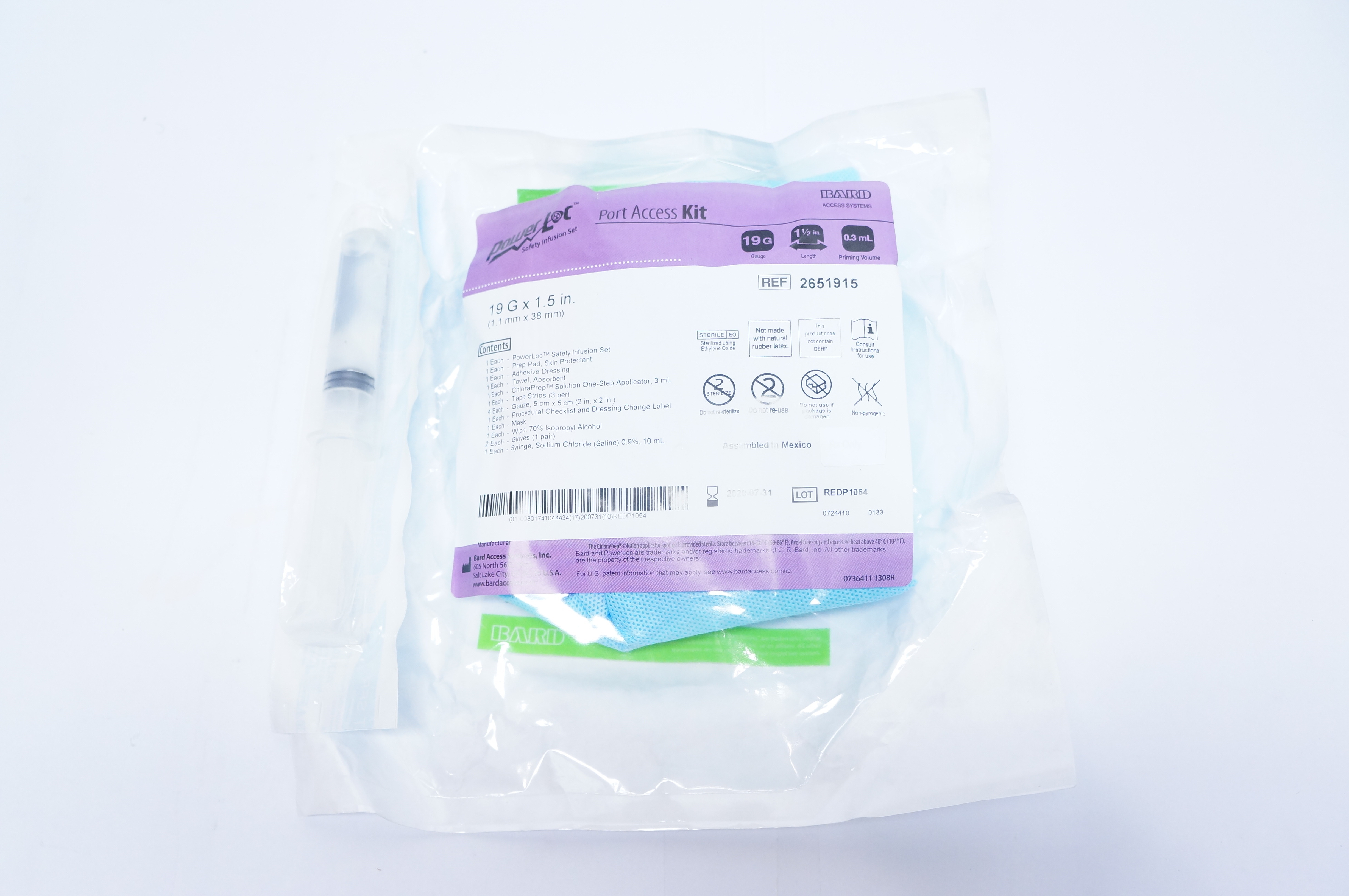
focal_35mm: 30
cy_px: 448
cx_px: 674
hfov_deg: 62.0
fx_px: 1123
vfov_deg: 43.5
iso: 1600
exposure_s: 1/160
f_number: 4.5
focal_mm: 20
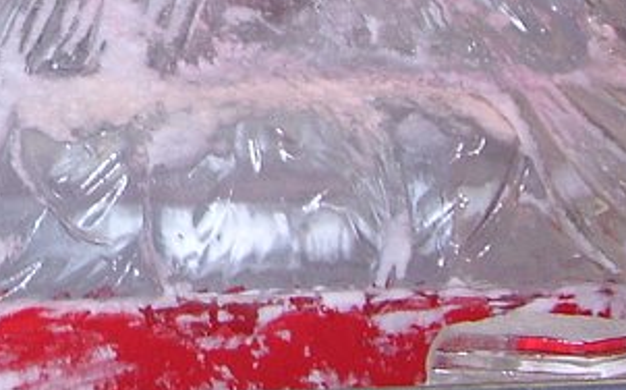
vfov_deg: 10.1
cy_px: -135
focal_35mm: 126
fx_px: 2147
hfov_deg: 15.2
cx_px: -344
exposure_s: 1/40
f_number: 2.6
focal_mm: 5.8
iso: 100
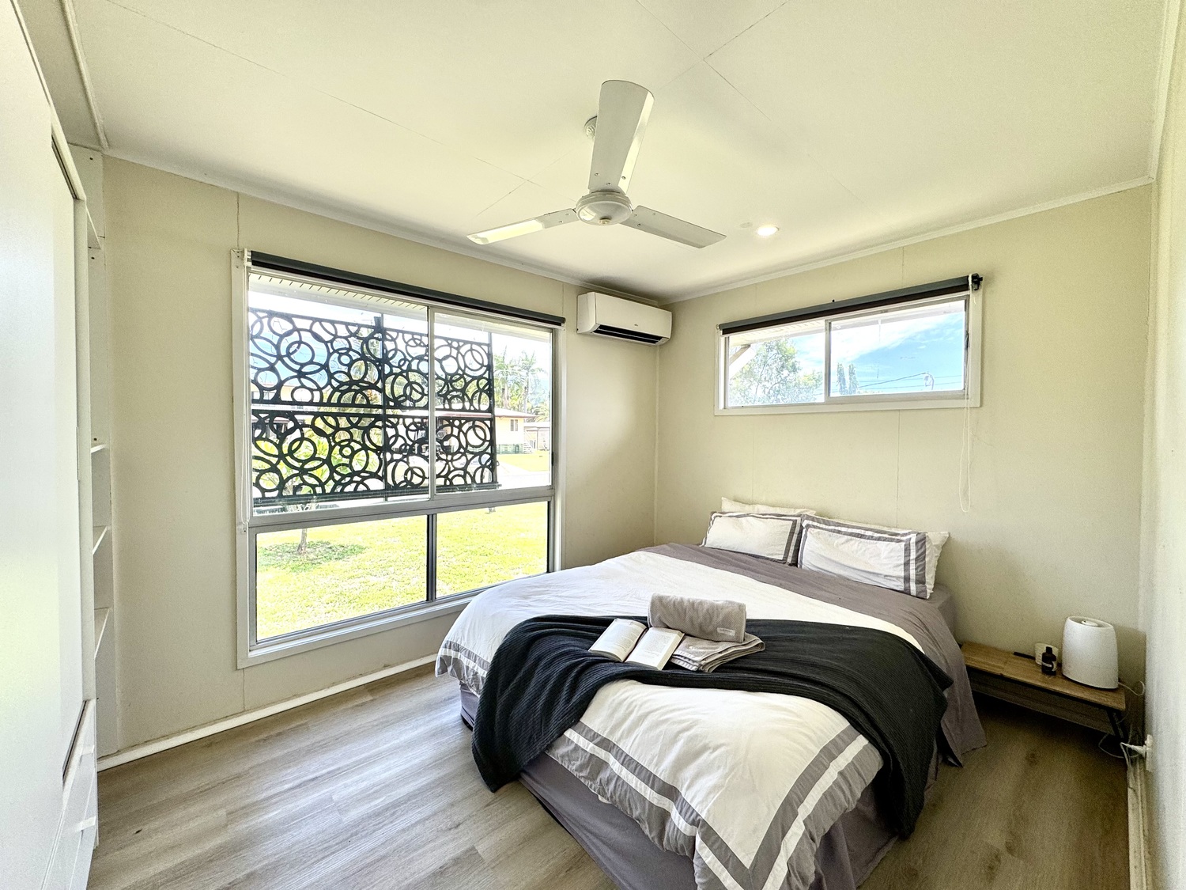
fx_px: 480
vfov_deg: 85.7
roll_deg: +0.1
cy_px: 445
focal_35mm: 14
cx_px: 593
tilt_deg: -1.5
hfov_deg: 102.1
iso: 40
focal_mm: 2.22
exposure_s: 1/399
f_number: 2.2
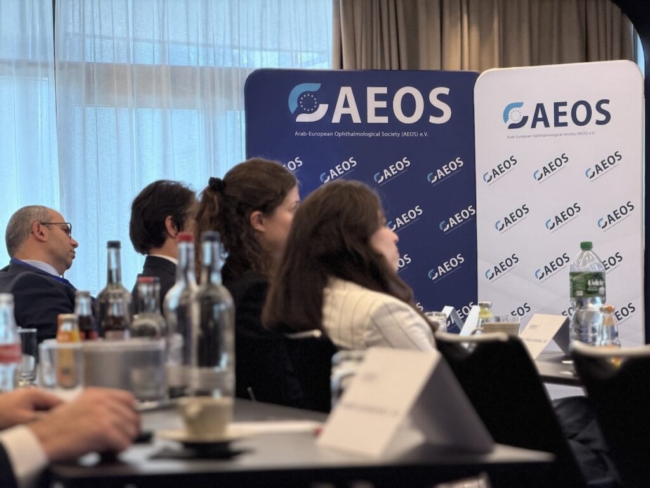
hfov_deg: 19.6
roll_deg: +0.1
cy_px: 244
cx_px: 325
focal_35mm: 100
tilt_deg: +1.1
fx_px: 1878
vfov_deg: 14.8
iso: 320
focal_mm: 16.89
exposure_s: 1/50
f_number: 2.8
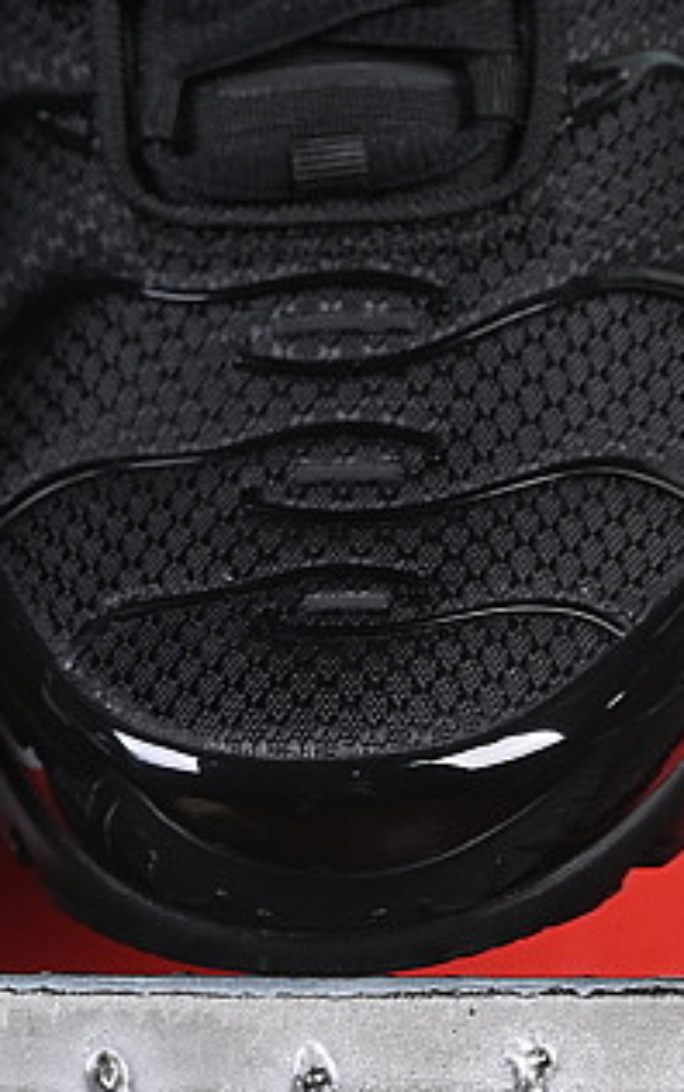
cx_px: -107
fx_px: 7770
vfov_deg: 8.0
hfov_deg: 5.0
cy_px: 187
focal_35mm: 261
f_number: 6.3
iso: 160
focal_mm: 50
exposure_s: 1/60
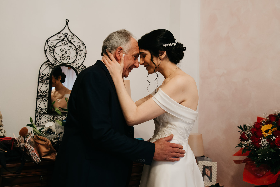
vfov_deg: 42.3
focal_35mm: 31
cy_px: 96
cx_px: 141
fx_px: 241
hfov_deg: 60.3
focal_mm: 30
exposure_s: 1/60
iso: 640
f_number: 4
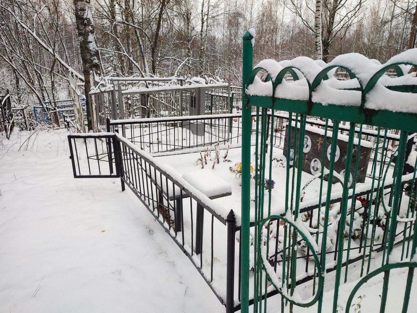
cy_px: 156
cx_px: 208
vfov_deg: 54.9
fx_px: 301
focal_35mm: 25
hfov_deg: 69.4
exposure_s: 1/100
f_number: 1.9
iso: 75
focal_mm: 6.04
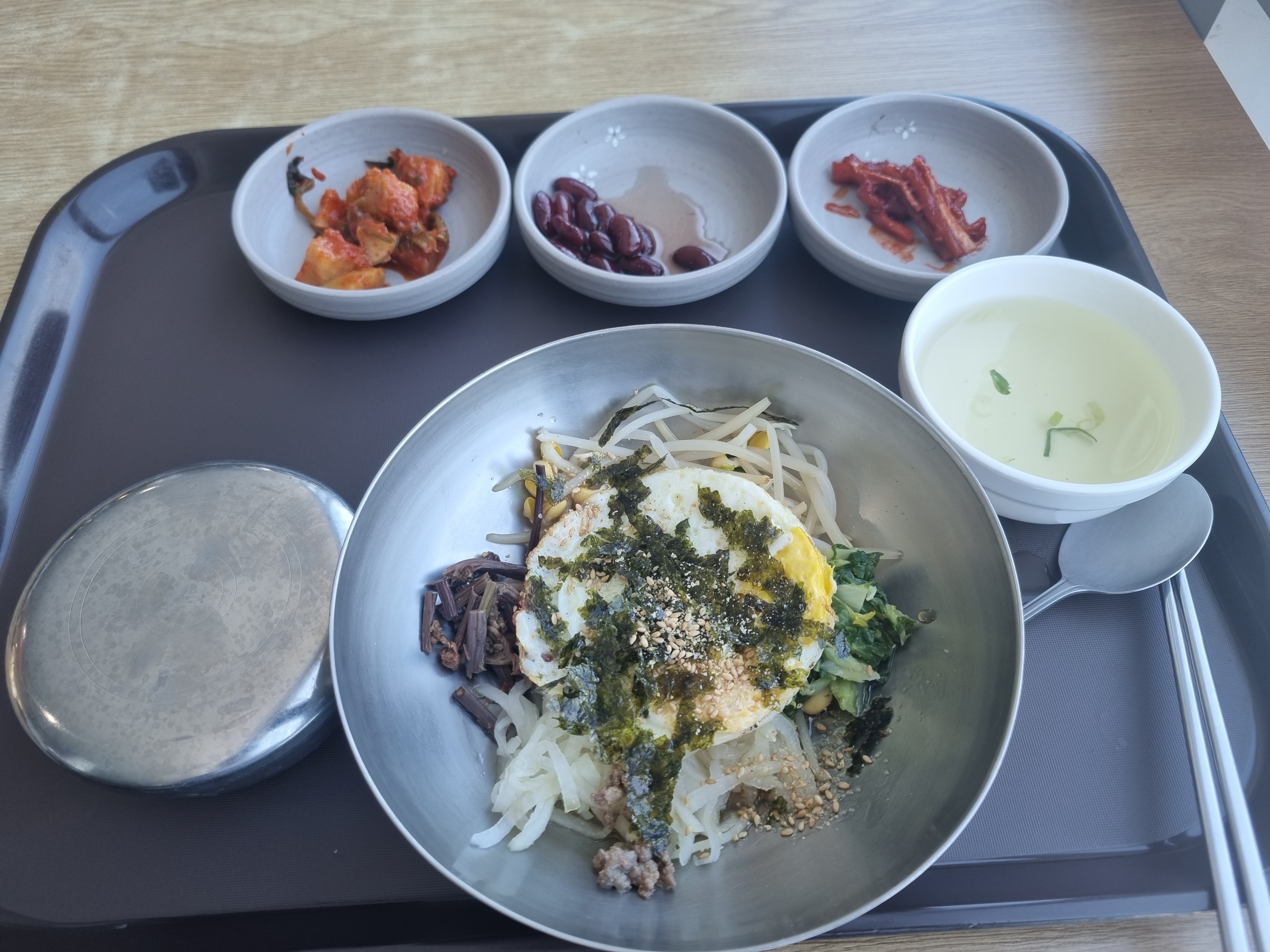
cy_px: 476
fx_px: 954
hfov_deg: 67.3
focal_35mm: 26
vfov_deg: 53.1
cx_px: 635
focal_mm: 5.4
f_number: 1.8
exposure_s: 1/120
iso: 64
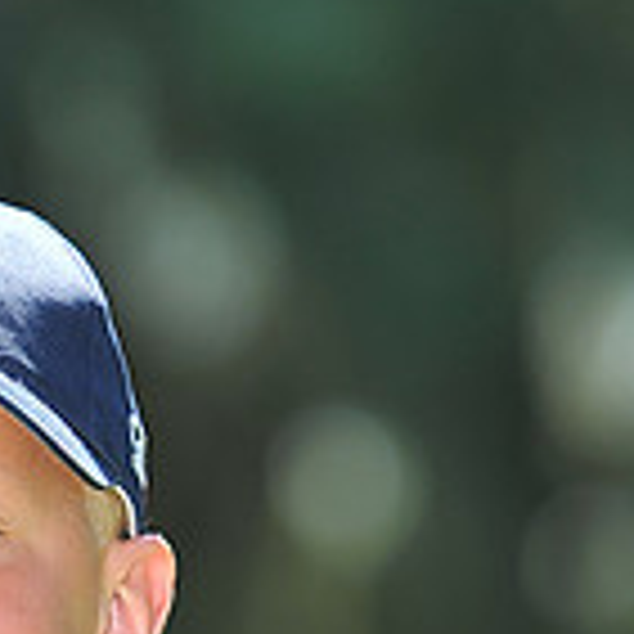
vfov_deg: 3.0
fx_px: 11935
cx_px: -148
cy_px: 778
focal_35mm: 576
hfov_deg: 3.0
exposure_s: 1/320
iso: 200
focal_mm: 165
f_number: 5.6
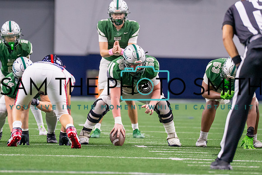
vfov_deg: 3.6
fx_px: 2766
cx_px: 115
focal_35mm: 380
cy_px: 69
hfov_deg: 5.4
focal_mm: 200
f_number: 2.8
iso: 2500
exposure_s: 1/1000
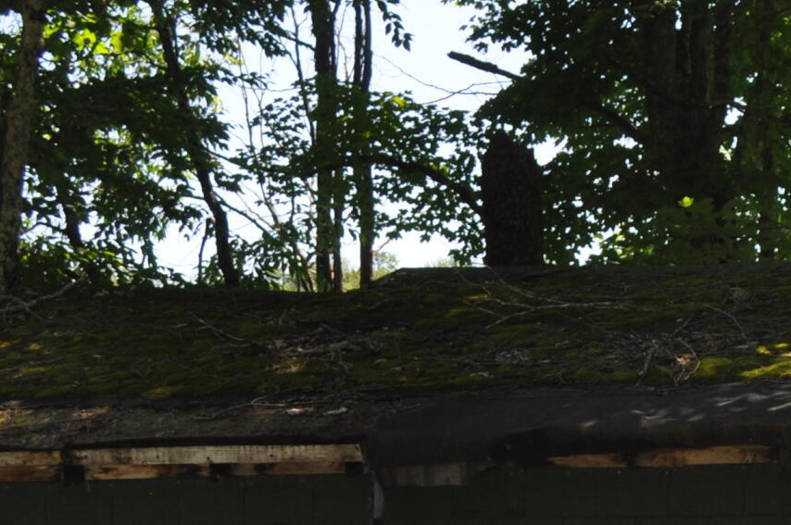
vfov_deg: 8.8
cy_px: 714
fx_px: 3352
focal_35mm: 153
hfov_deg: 12.8
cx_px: 1151
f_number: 6.3
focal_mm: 29
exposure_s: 1/200
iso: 200
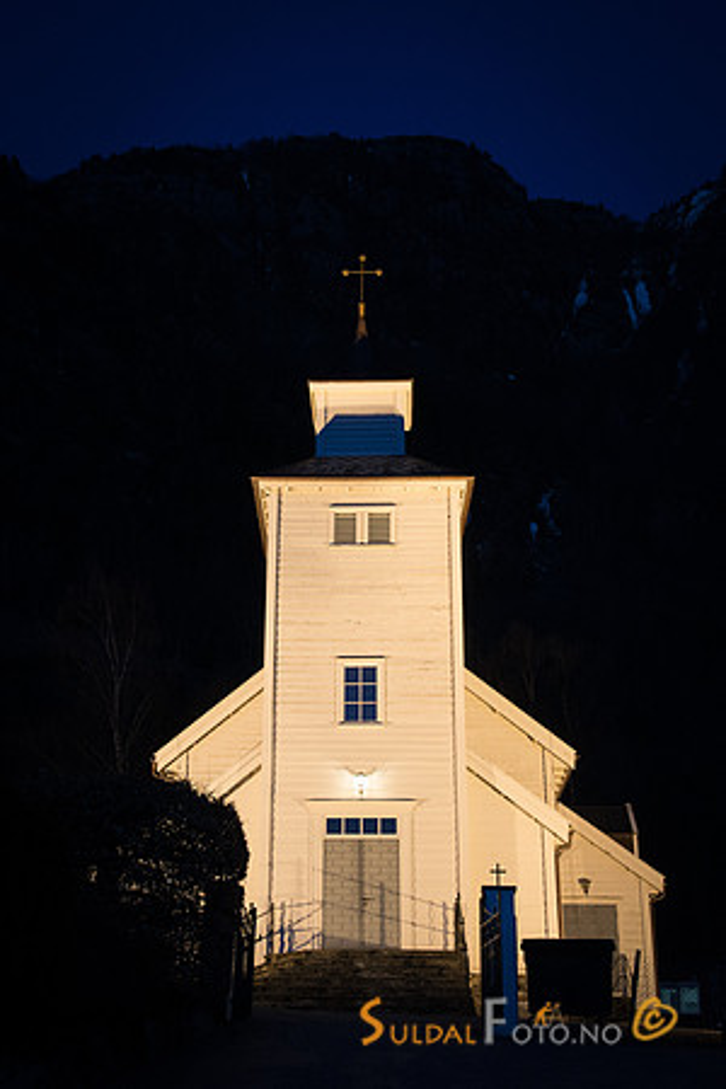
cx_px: 304
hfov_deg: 27.6
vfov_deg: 40.6
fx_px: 1473
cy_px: 546
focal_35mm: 49
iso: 1100
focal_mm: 32
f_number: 7.1
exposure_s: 1/5
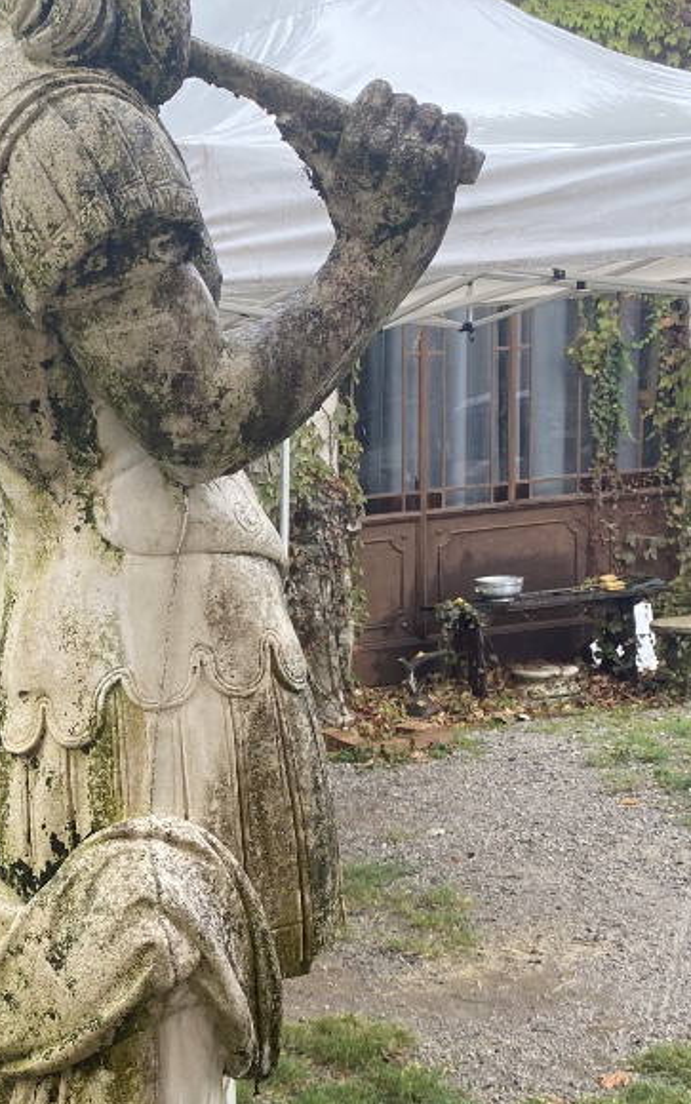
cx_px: -51
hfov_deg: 21.7
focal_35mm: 57
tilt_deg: -12.8
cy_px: 803
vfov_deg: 35.0
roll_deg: +4.2
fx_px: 1716
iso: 32
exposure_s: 1/122
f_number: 1.8
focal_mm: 4.25
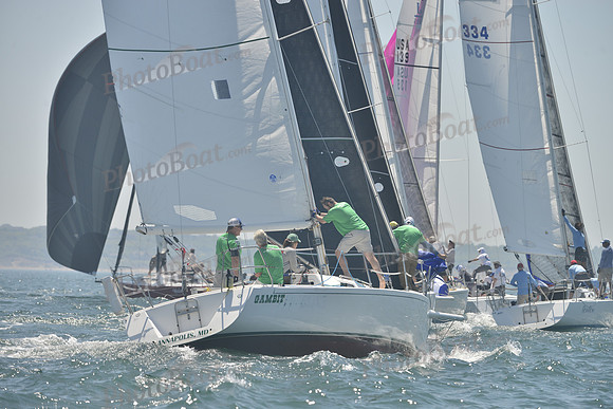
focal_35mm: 260
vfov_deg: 5.3
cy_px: 204
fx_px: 4428
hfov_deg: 7.9
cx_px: 306
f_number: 7.1
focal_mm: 260
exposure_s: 1/1000
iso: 280
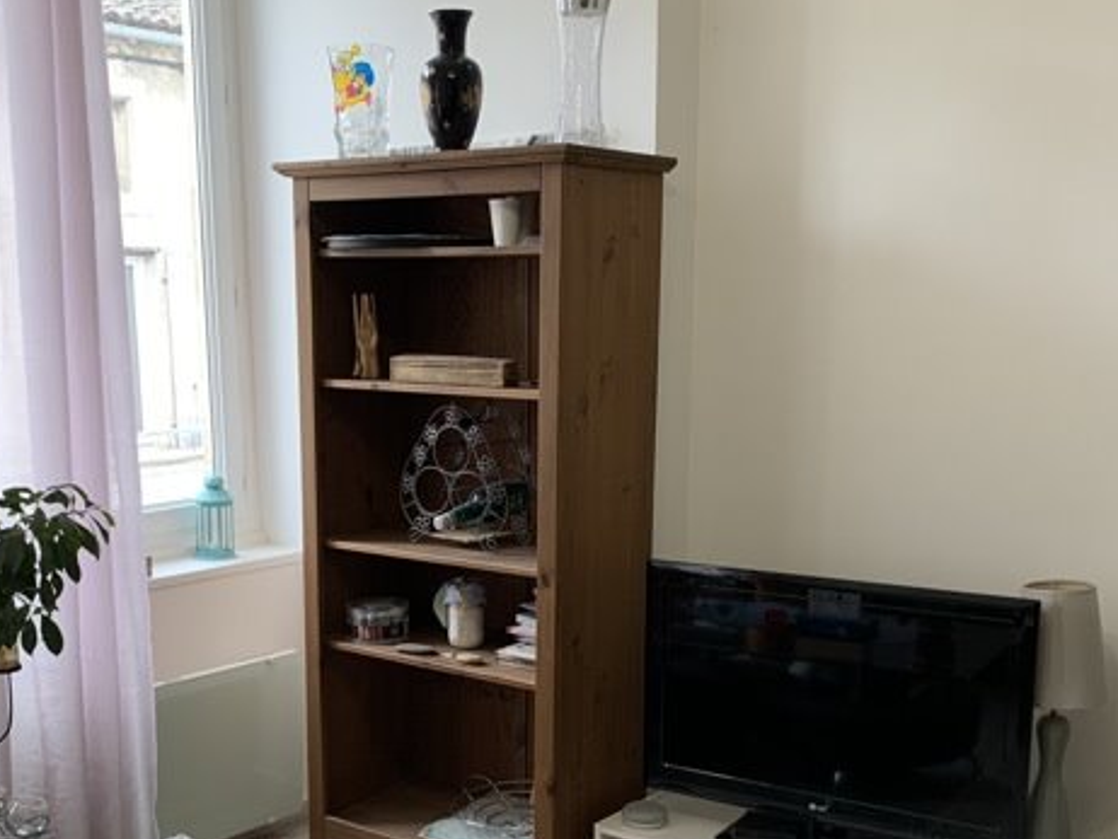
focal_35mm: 45
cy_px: 597
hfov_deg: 42.0
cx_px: 506
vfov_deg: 31.8
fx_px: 1454
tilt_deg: -11.5
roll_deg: -0.3
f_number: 1.8
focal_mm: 4.25
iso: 80
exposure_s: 1/50
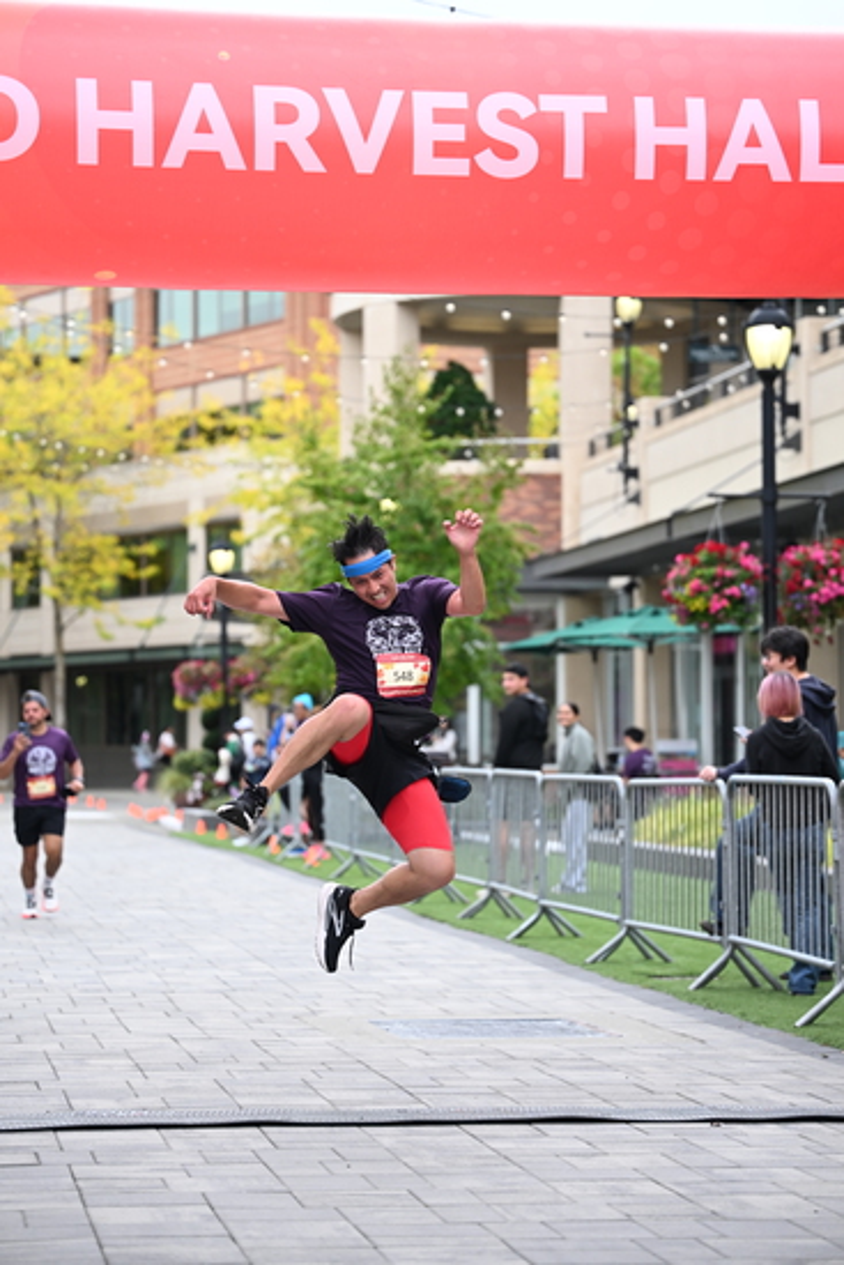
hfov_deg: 15.2
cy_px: 632
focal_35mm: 90
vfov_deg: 22.6
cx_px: 422
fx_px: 3163
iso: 640
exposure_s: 1/2000
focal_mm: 90
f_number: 2.8
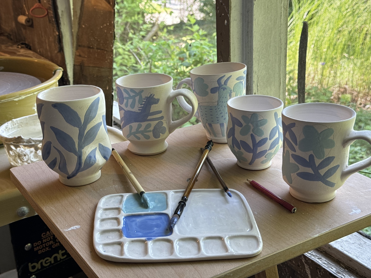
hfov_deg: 39.7
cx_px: 186
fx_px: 514
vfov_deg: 30.3
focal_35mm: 48
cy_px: 139
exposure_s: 1/120
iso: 100
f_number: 1.78
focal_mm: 6.76
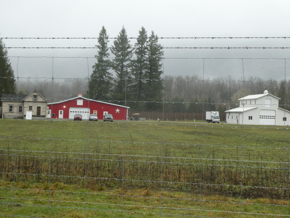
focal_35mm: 54
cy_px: 109
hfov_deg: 35.5
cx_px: 145
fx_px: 452
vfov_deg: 27.0
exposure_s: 1/80
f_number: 4.1
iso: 250
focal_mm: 9.6
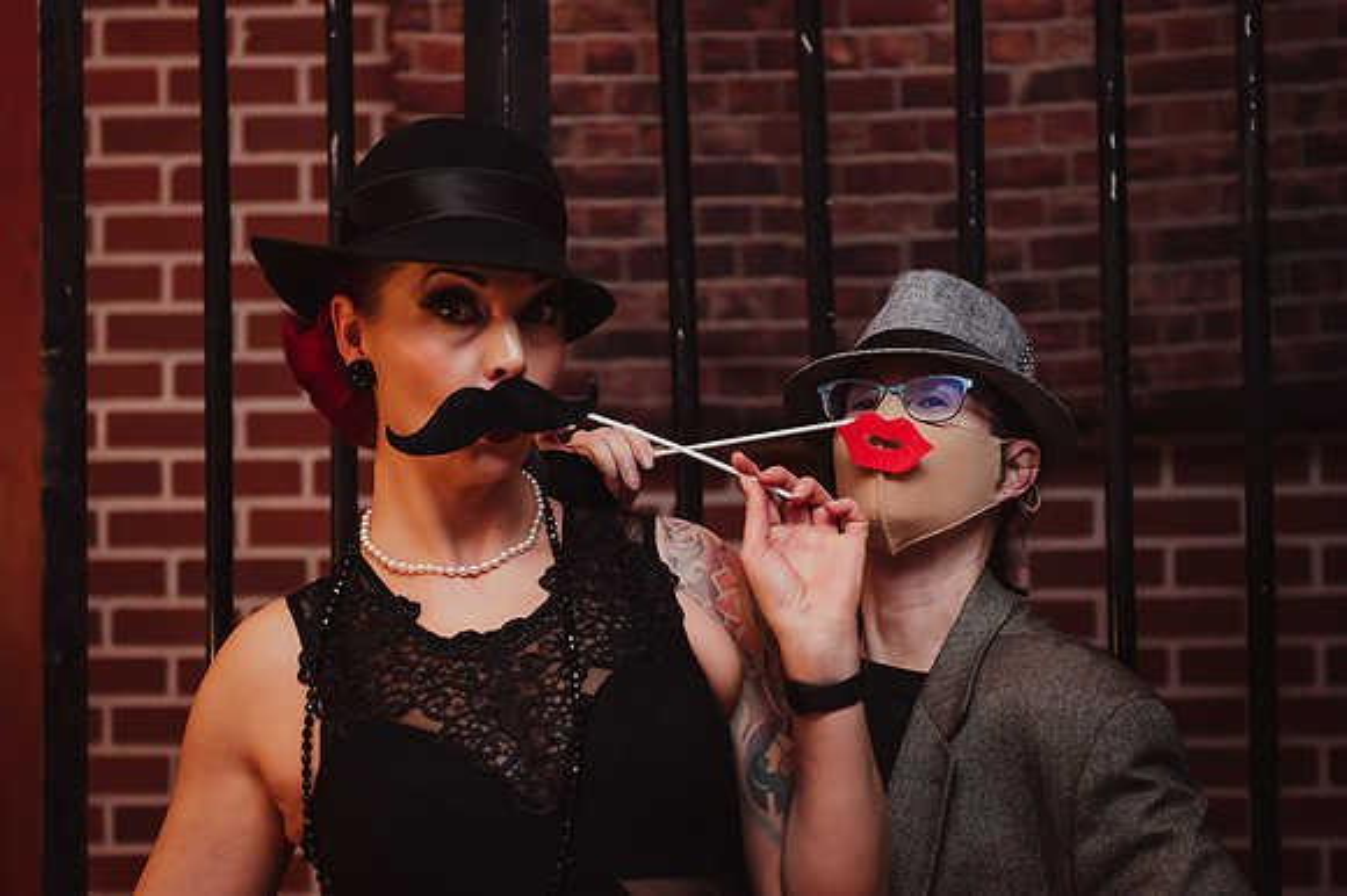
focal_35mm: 84
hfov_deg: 24.2
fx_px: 3145
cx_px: 594
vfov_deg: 16.2
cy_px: 458
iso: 4000
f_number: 2.8
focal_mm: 66
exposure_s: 1/160
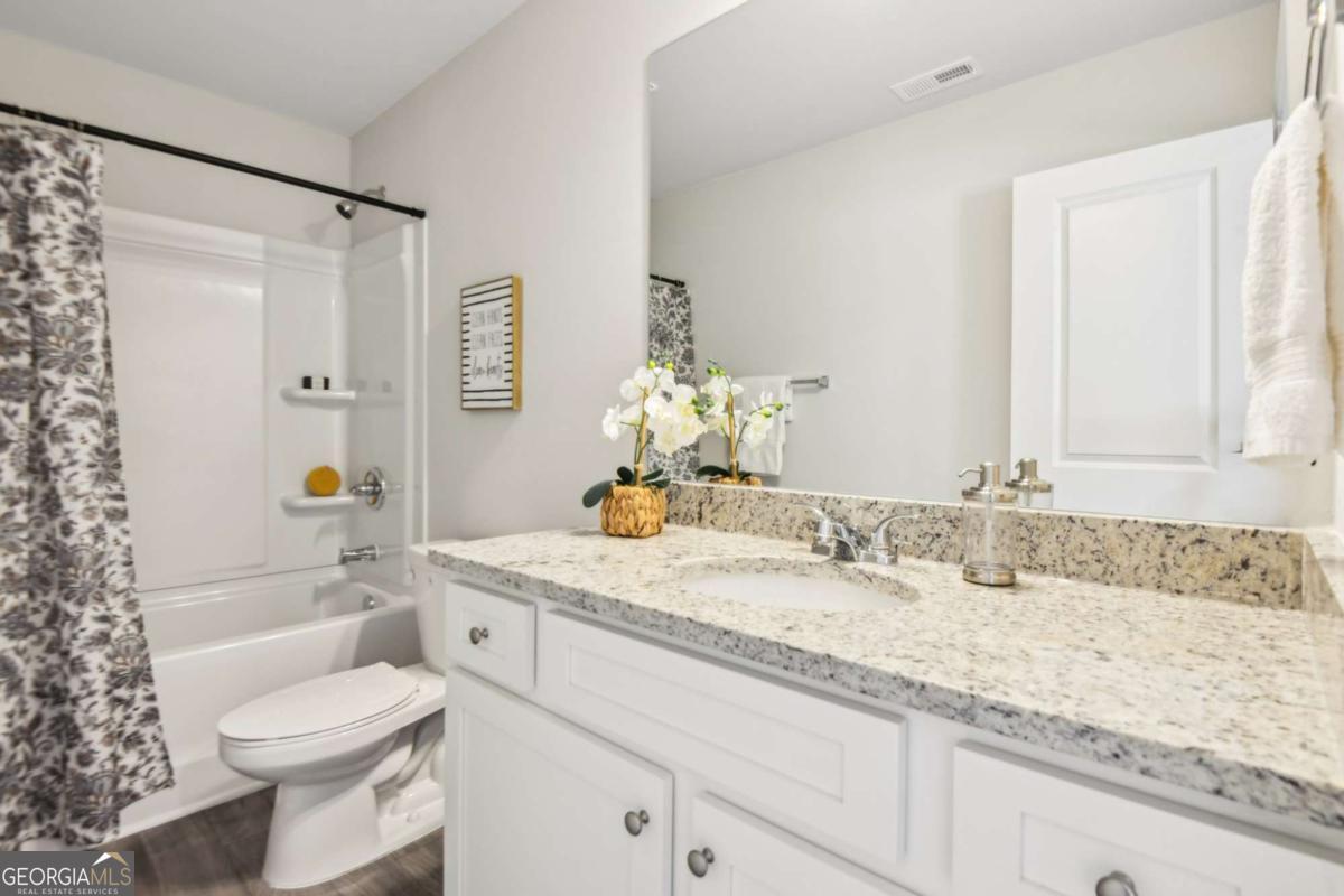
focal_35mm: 16
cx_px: 672
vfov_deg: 73.7
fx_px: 597
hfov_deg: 96.7
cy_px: 448
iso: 400
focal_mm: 16
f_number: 8
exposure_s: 1/8
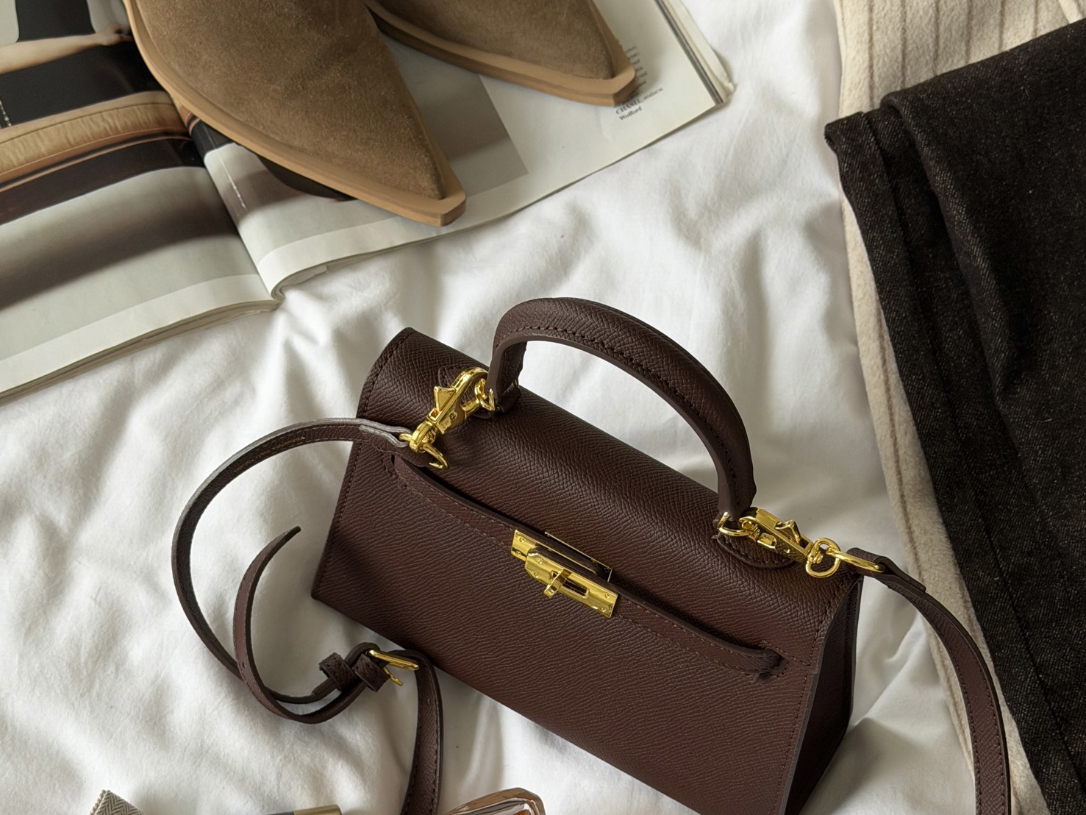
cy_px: 634
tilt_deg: -69.5
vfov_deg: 22.3
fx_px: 2039
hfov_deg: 29.8
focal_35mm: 65
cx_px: 545
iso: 160
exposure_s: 1/60
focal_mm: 6.76
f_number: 1.78
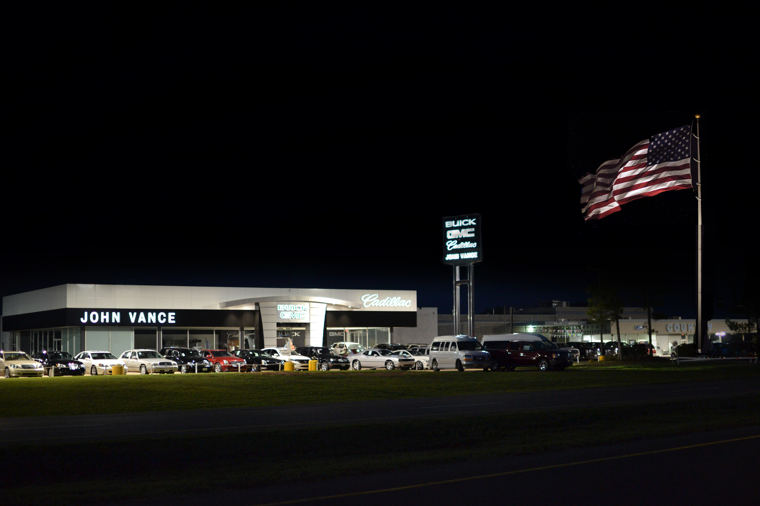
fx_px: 1108
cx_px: 380
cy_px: 253
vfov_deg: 25.8
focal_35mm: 52
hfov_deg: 37.9
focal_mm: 35
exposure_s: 1/60
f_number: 1.8
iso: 1400
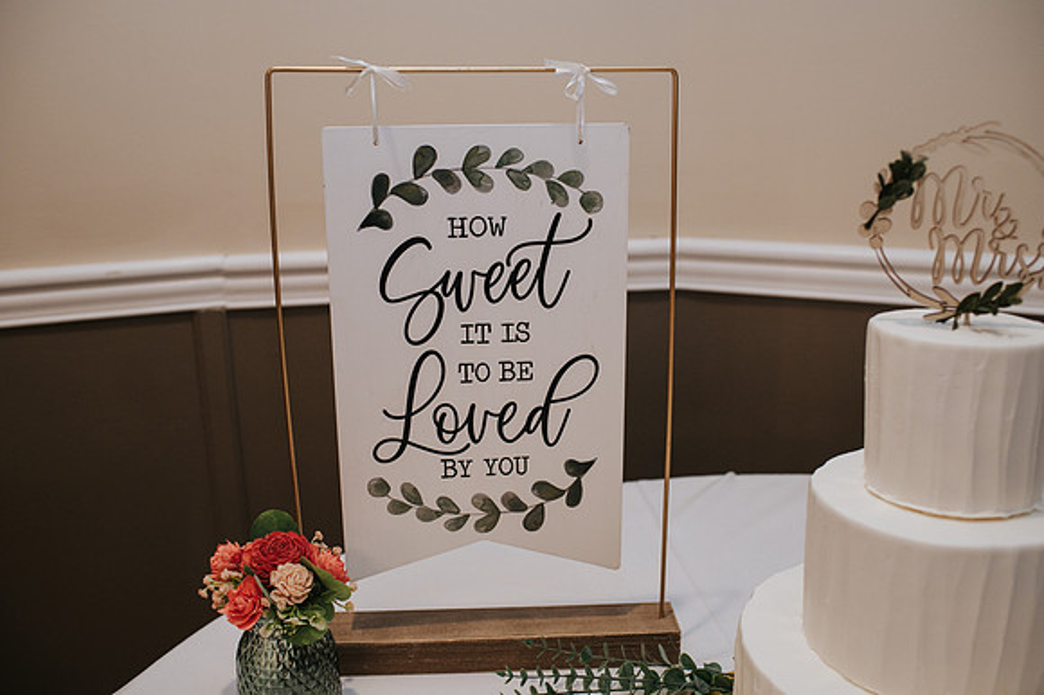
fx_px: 1014
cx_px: 522
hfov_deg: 54.5
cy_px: 348
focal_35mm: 35
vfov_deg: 37.8
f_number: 3.2
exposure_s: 1/200
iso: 800
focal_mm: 35
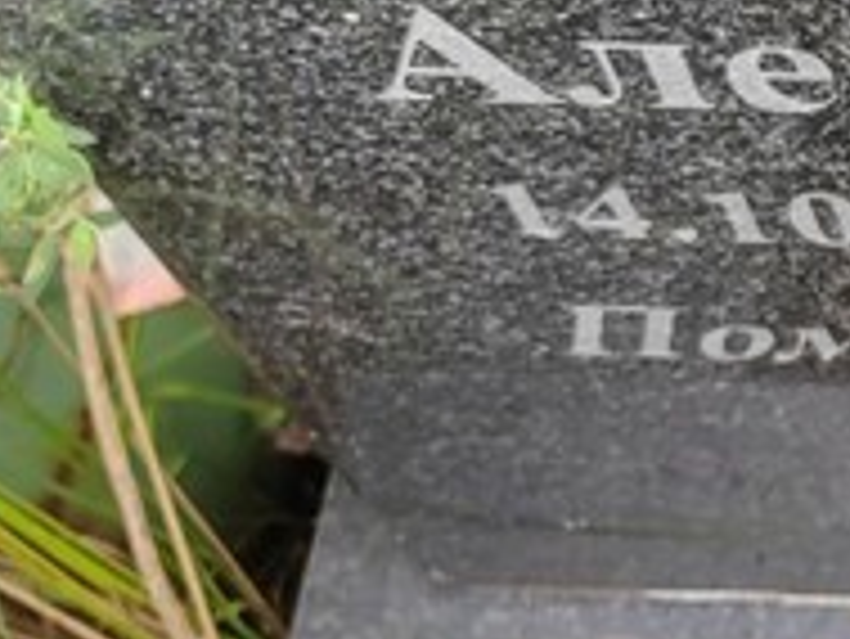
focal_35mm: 114
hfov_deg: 15.2
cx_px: 1462
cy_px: 50
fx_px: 2801
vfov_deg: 12.9
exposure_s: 1/160
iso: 100
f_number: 1.9
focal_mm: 5.52
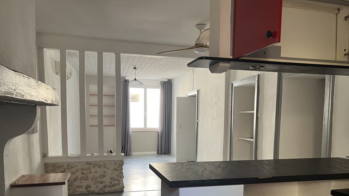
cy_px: 139
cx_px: 176
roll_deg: +0.1
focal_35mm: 31
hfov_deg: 62.6
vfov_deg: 37.1
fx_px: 287
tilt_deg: -3.8
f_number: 1.6
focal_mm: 5.1
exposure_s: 1/93
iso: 125
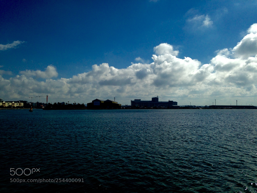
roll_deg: +0.2
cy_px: 96
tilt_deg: +3.1
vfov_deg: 42.9
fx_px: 245
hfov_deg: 55.4
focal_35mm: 33
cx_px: 128
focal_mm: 4.12
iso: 50
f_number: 2.4
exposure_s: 1/4926
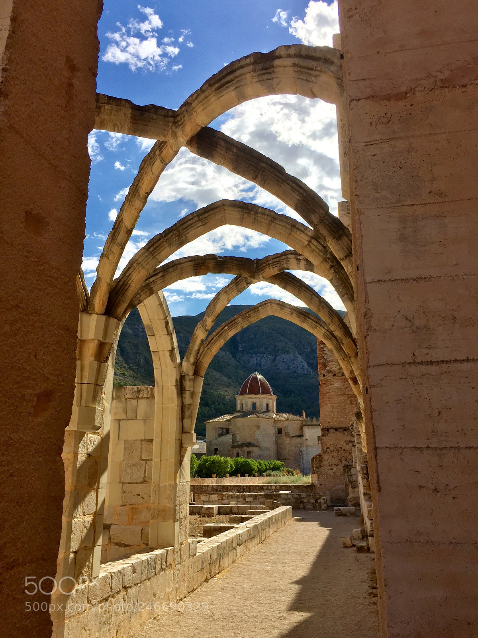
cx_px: 239
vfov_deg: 61.7
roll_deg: +0.3
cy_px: 319
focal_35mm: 29
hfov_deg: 48.2
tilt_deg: +16.3
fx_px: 534
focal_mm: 4.15
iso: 32
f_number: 2.2
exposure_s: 1/3300
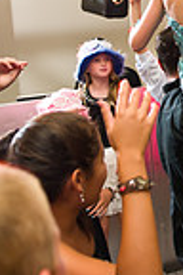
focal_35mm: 75
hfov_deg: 17.3
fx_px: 572
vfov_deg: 26.0
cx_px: 224
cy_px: 19
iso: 1600
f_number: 3.2
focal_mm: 24
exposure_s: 1/125
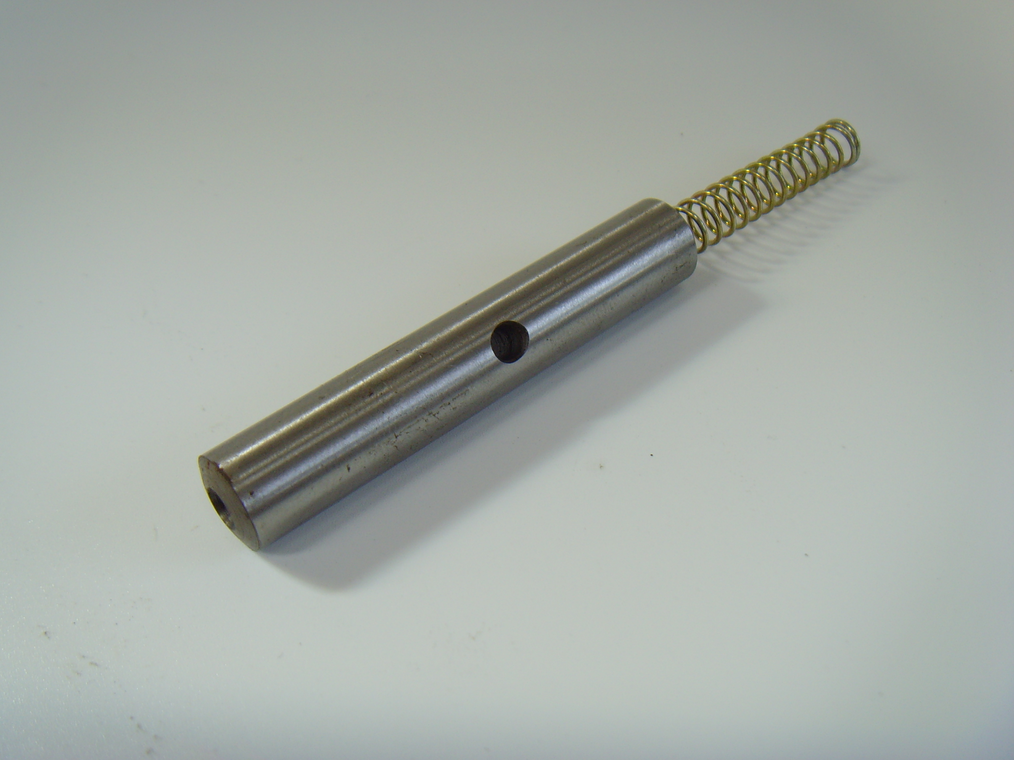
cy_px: 380
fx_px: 1142
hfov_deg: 47.9
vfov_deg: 36.8
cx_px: 507
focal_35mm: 39
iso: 80
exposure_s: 1/90
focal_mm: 6.6
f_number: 3.5
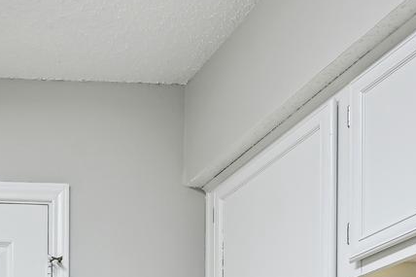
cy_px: 496
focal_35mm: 67
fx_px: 774
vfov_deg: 16.9
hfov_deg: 26.2
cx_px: -108
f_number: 9
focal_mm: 14
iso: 200
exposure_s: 1/10
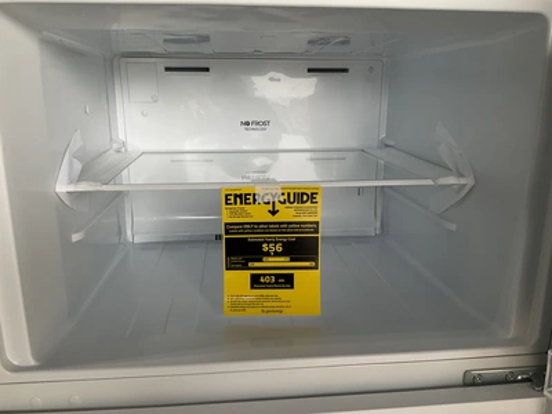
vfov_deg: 48.2
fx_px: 462
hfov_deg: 61.7
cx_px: 276
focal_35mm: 29
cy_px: 207
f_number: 1.8
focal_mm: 3
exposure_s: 1/190
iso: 20
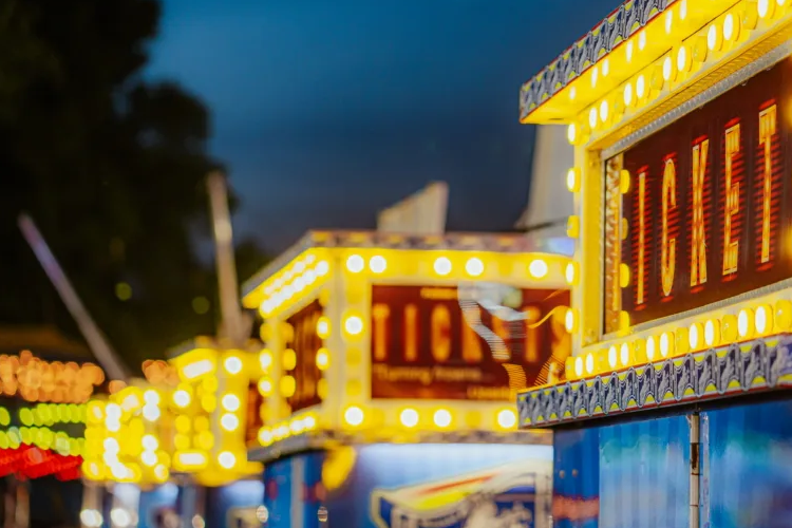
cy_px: 206
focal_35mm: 116
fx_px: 2552
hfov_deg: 17.6
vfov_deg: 11.8
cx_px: 488
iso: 200
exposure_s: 1/100
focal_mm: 85
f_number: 2.2
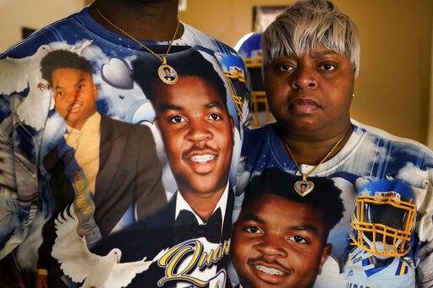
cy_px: 144
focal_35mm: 38
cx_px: 216
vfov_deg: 35.0
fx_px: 457
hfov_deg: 50.7
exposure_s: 1/80
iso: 8000
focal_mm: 38
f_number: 4
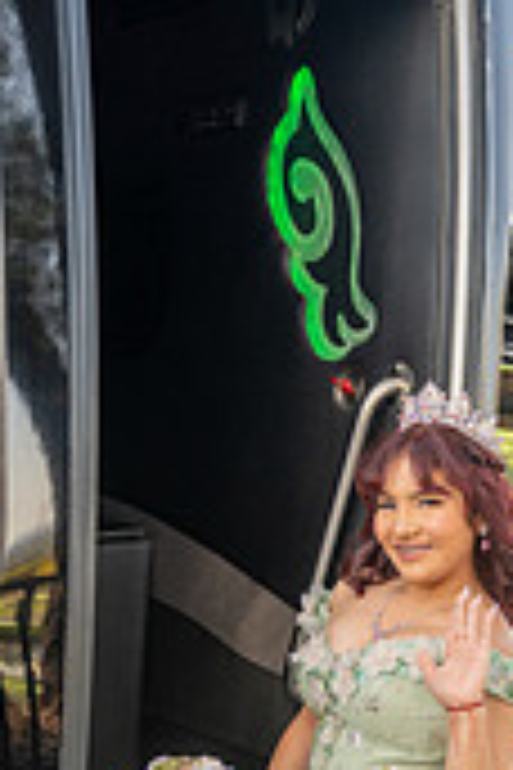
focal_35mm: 63
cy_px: 941
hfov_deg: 21.4
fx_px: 1347
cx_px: 387
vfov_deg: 27.7
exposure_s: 1/320
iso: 200
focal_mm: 24
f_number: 3.5
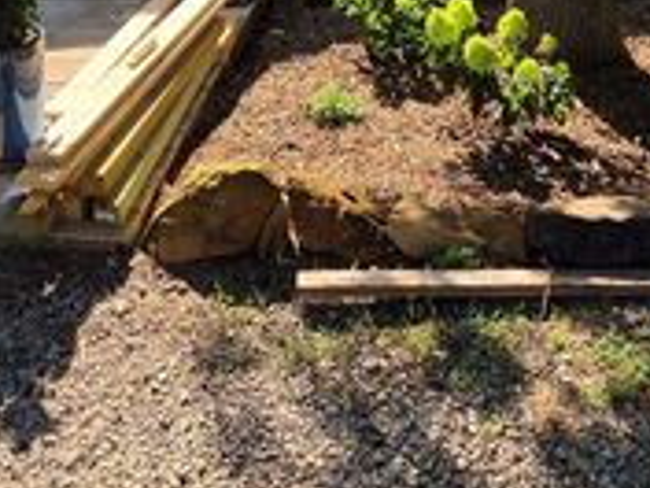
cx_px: 262
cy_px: -98
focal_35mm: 37
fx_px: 695
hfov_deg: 49.8
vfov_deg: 32.1
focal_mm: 2.2
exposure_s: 1/1406
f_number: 1.9
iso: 32
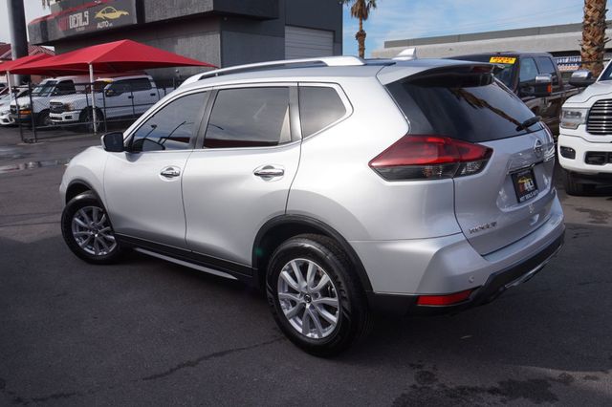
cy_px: 204
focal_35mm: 30
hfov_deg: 62.0
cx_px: 306
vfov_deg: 43.6
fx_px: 510
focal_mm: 20
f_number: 11
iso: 100
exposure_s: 1/160
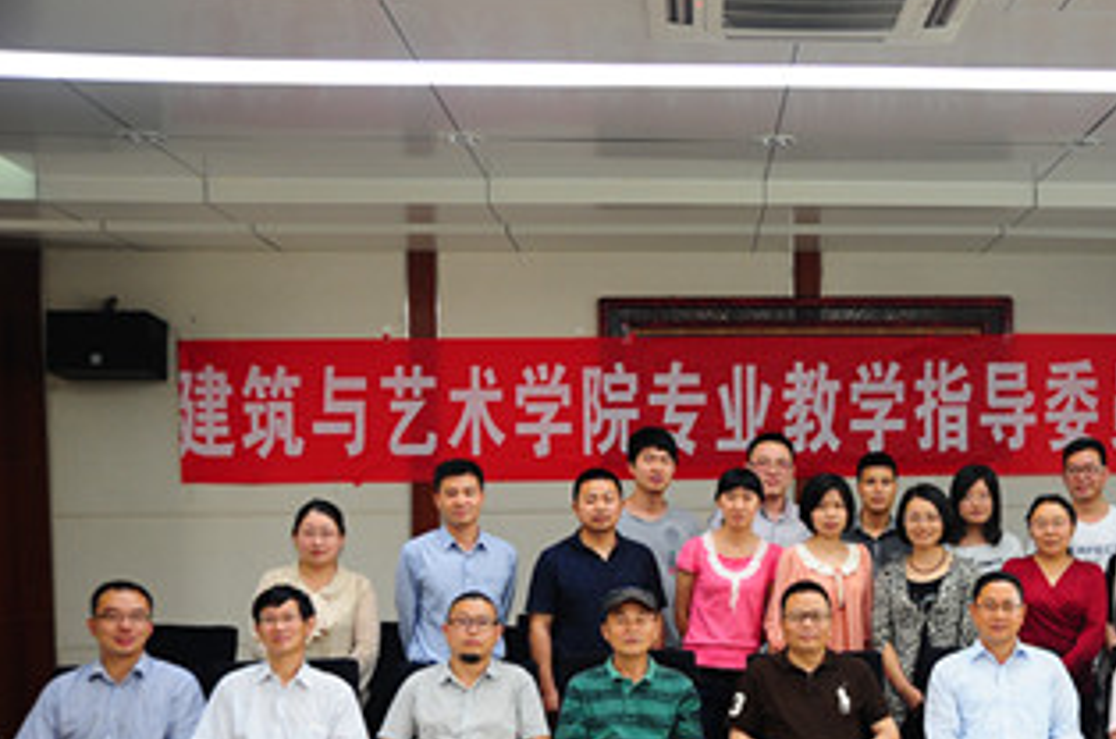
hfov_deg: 38.2
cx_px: 800
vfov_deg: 26.0
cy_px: 572
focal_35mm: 51
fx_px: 1578
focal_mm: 32
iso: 1000
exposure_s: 1/30
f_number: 3.5
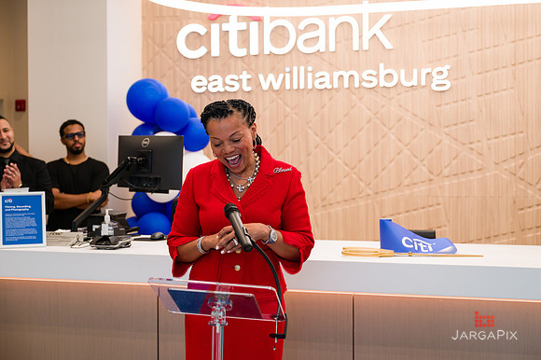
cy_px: 172
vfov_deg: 24.4
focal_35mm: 56
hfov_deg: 35.9
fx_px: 834
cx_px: 283
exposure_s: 1/200
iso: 400
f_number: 3.2
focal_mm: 53
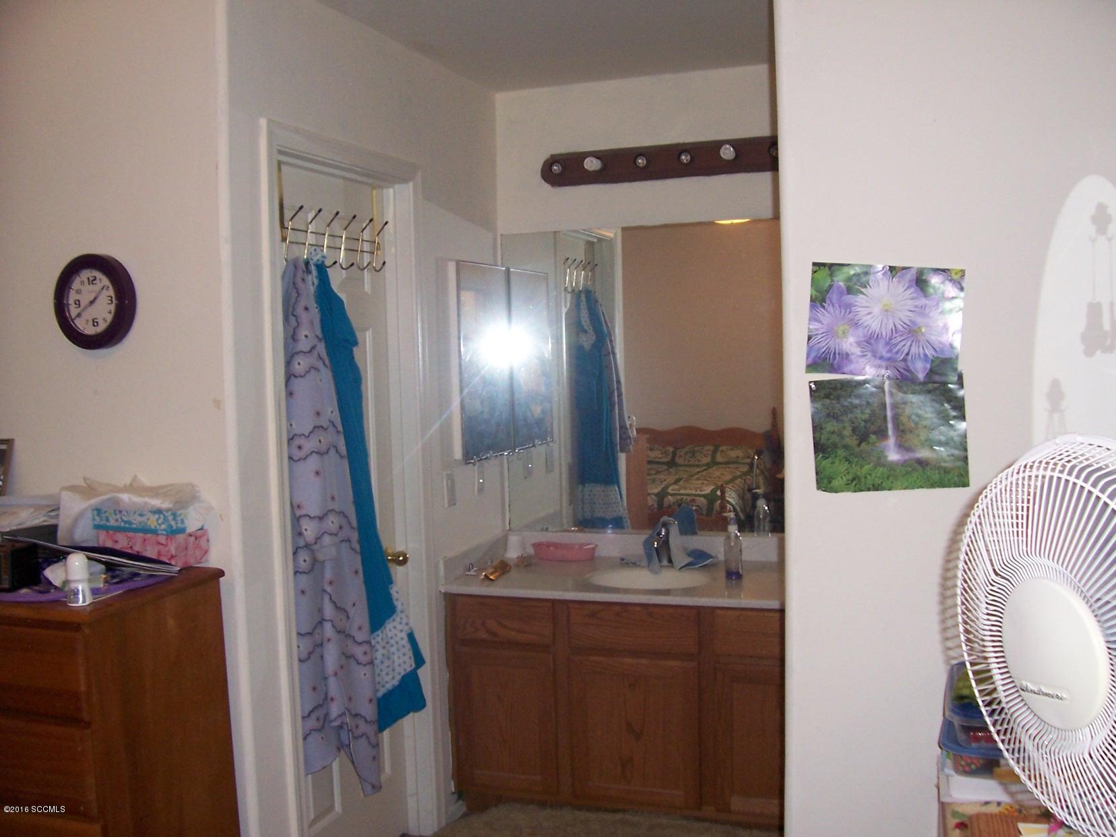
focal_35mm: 34
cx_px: 558
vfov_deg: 41.8
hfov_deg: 54.0
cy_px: 418
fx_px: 1096
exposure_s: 1/60
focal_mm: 5.6
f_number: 2.7
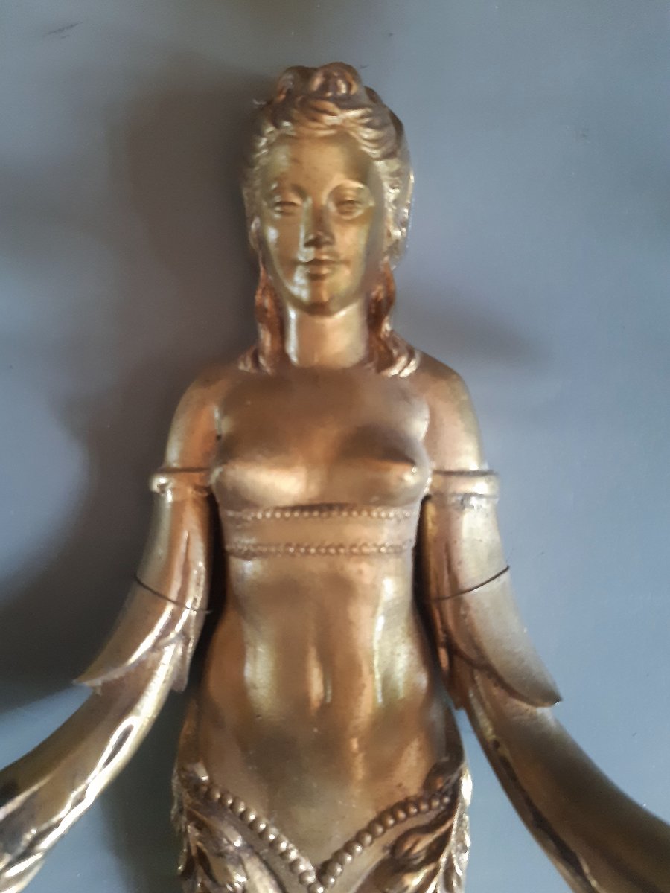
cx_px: 335
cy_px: 446
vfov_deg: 67.3
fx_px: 671
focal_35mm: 26
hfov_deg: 53.1
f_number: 1.7
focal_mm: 3.92
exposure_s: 1/25
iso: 500
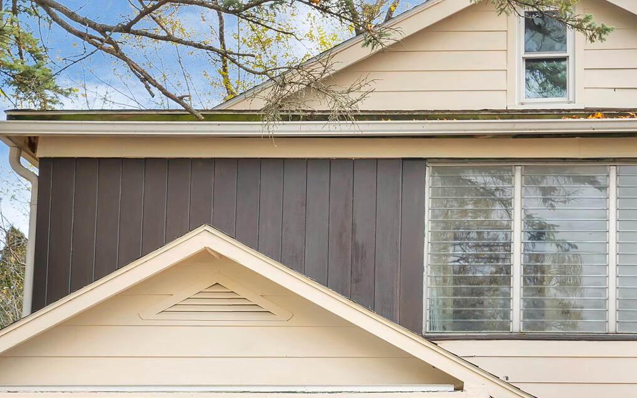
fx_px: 1528
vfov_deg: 14.7
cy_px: 373
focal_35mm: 88
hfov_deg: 23.3
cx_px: 479
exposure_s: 1/250
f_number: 6.3
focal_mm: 35
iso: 250
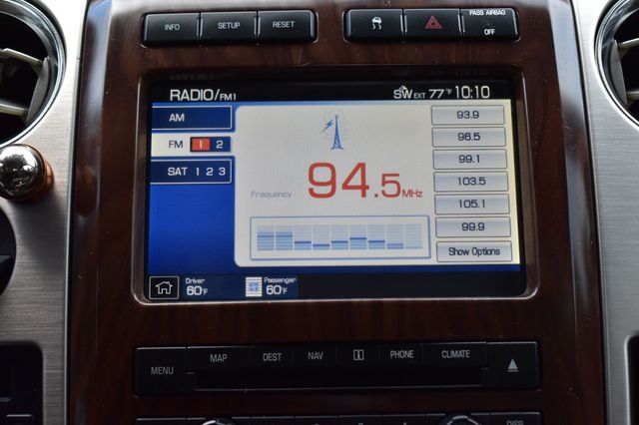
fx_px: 931
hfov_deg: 37.9
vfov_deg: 25.7
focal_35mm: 52
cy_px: 212
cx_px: 320
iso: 400
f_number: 8
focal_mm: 35
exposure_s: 1/80
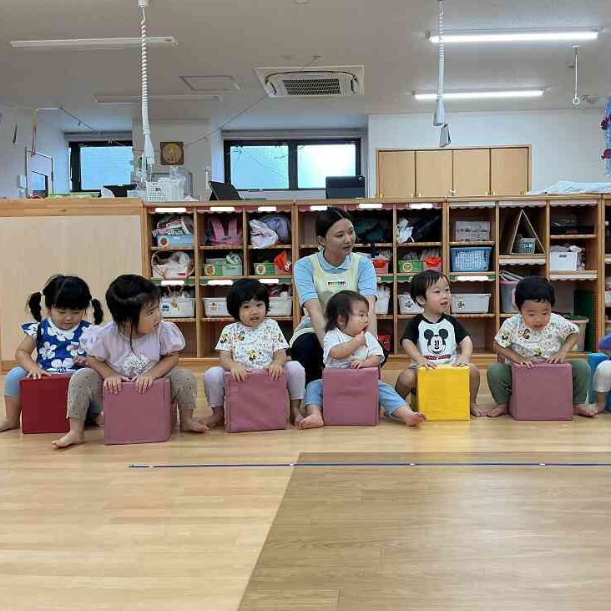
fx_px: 699
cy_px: 301
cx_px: 348
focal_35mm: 35
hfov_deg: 47.1
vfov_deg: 47.2
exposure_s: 1/120
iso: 64
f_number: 1.8
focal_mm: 3
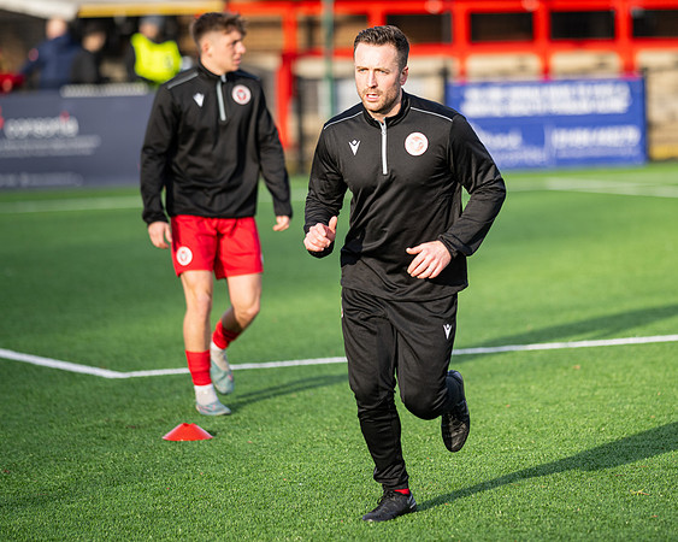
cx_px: 494
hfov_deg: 10.4
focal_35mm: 185
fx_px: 3707
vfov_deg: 8.4
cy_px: 247
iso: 100
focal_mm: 135
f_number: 1.8
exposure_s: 1/2000
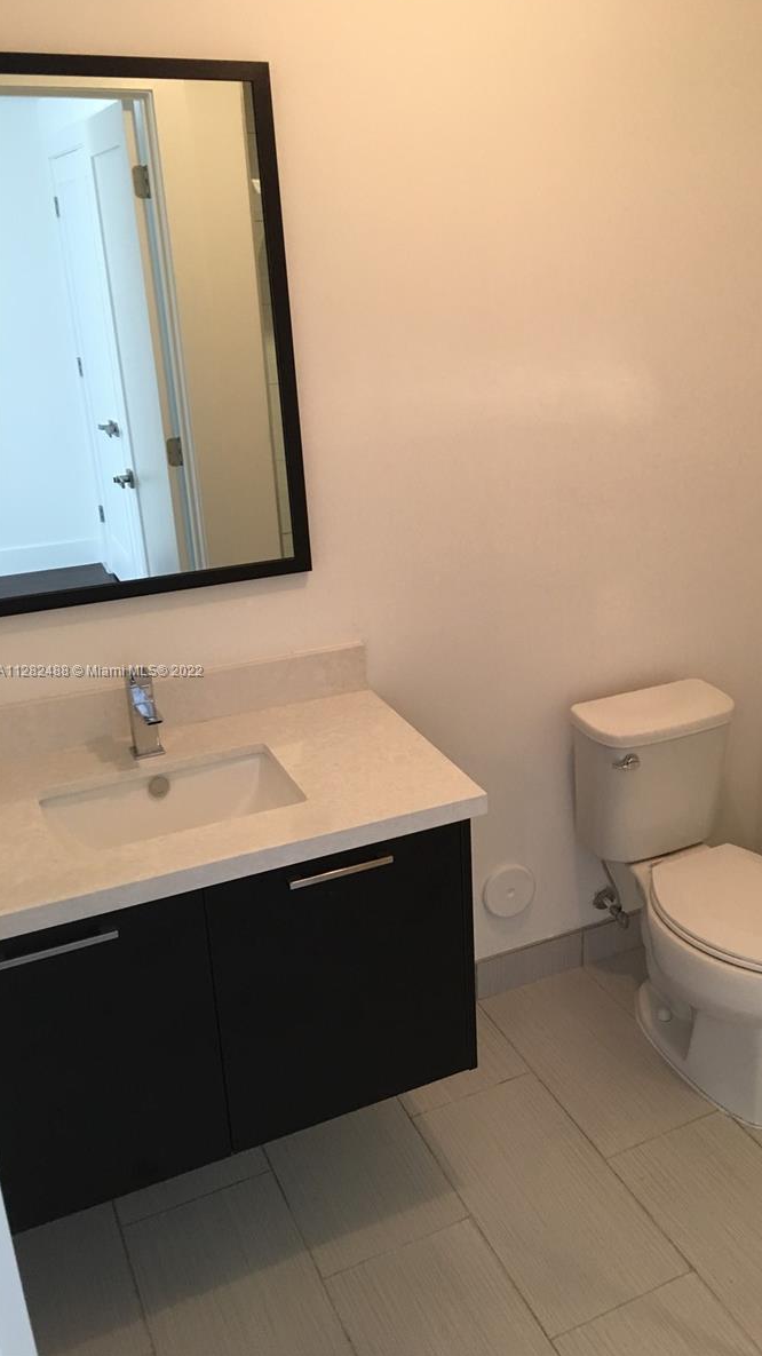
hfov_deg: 36.3
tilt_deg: -17.6
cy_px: 672
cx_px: 508
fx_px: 1150
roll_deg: +1.9
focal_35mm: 32
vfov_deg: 61.0
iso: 50
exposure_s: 1/15
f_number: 2.2
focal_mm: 4.15
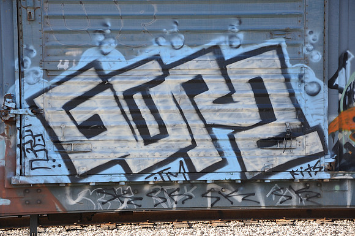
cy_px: 118
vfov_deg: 10.7
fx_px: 1256
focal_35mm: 128
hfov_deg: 16.1
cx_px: 178
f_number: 7.1
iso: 200
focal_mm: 85
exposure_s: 1/200
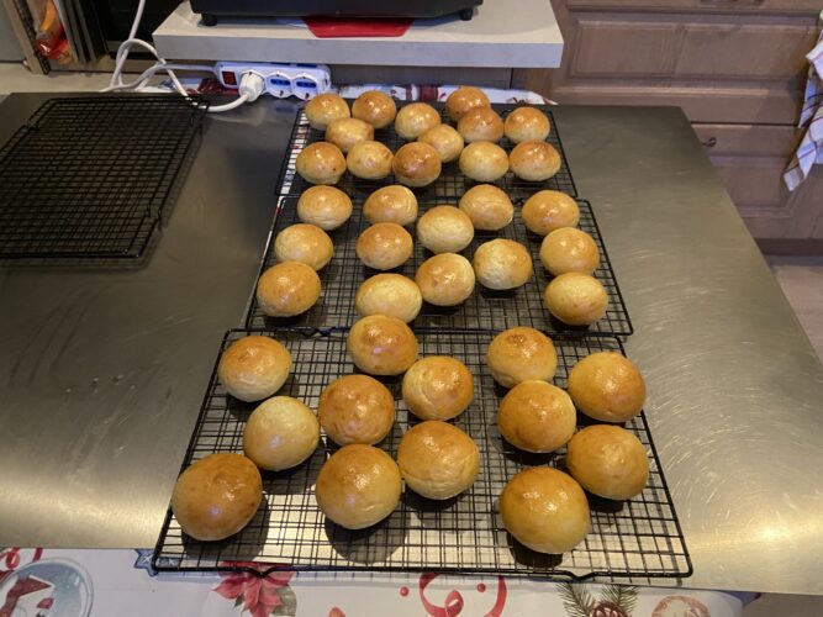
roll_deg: -0.7
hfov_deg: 67.3
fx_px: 618
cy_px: 308
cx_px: 412
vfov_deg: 53.0
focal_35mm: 26
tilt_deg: -44.1
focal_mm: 4.25
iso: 500
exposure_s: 1/33
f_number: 1.8
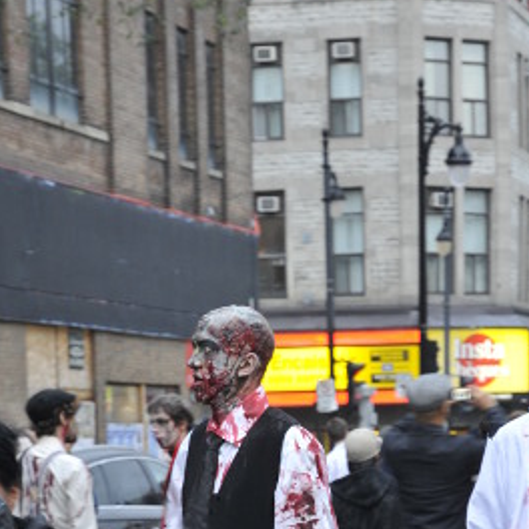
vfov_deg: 11.4
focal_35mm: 151
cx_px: 335
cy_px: 573
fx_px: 2611
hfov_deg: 11.6
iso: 400
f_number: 5
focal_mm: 52
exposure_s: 1/20
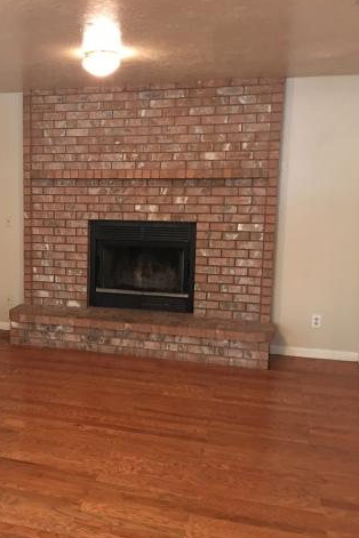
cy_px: 270
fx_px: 613
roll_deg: -0.4
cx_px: 41
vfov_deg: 47.4
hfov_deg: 31.2
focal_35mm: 41
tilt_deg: -8.7
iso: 64
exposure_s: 1/4
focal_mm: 4.15
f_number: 2.2
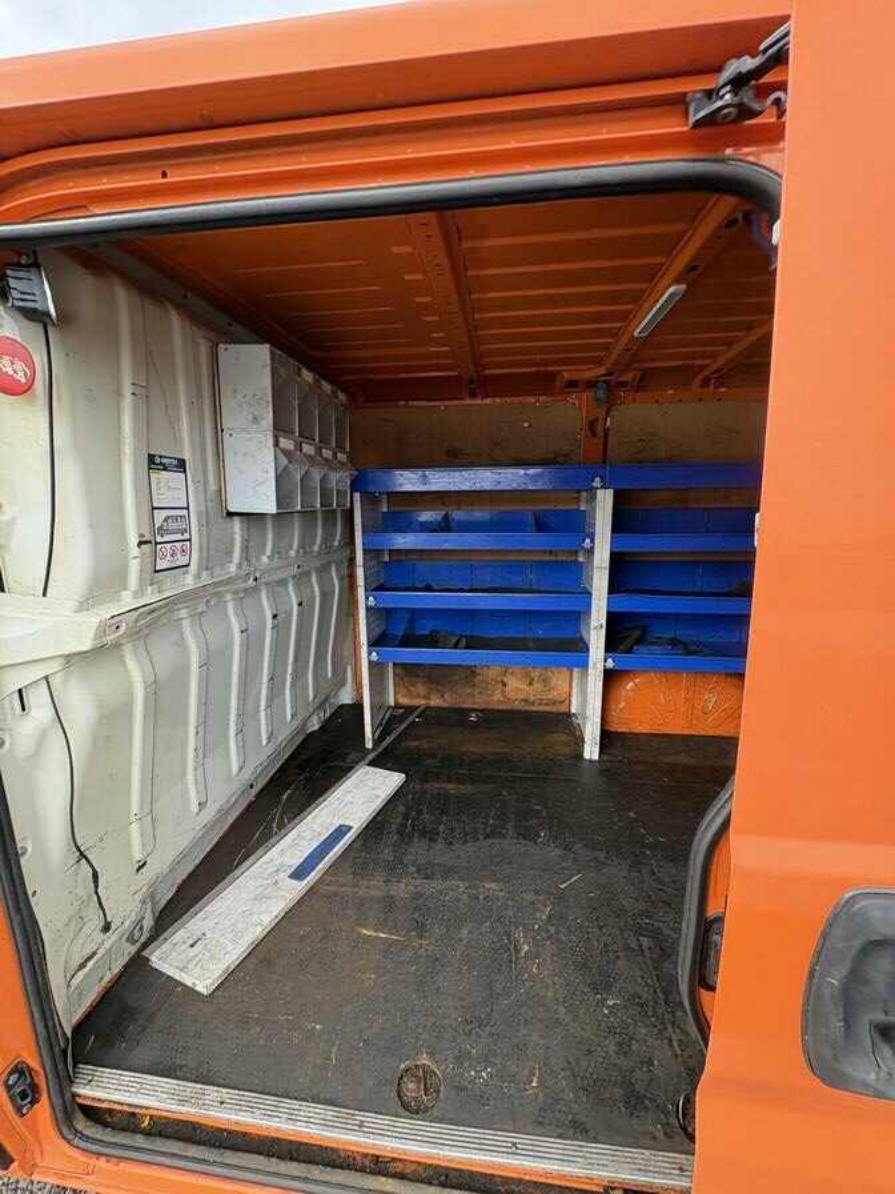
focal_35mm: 14
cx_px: 448
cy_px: 597
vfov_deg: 102.1
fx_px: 483
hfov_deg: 85.7
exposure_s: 1/136
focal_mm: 2.22
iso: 100
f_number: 2.2
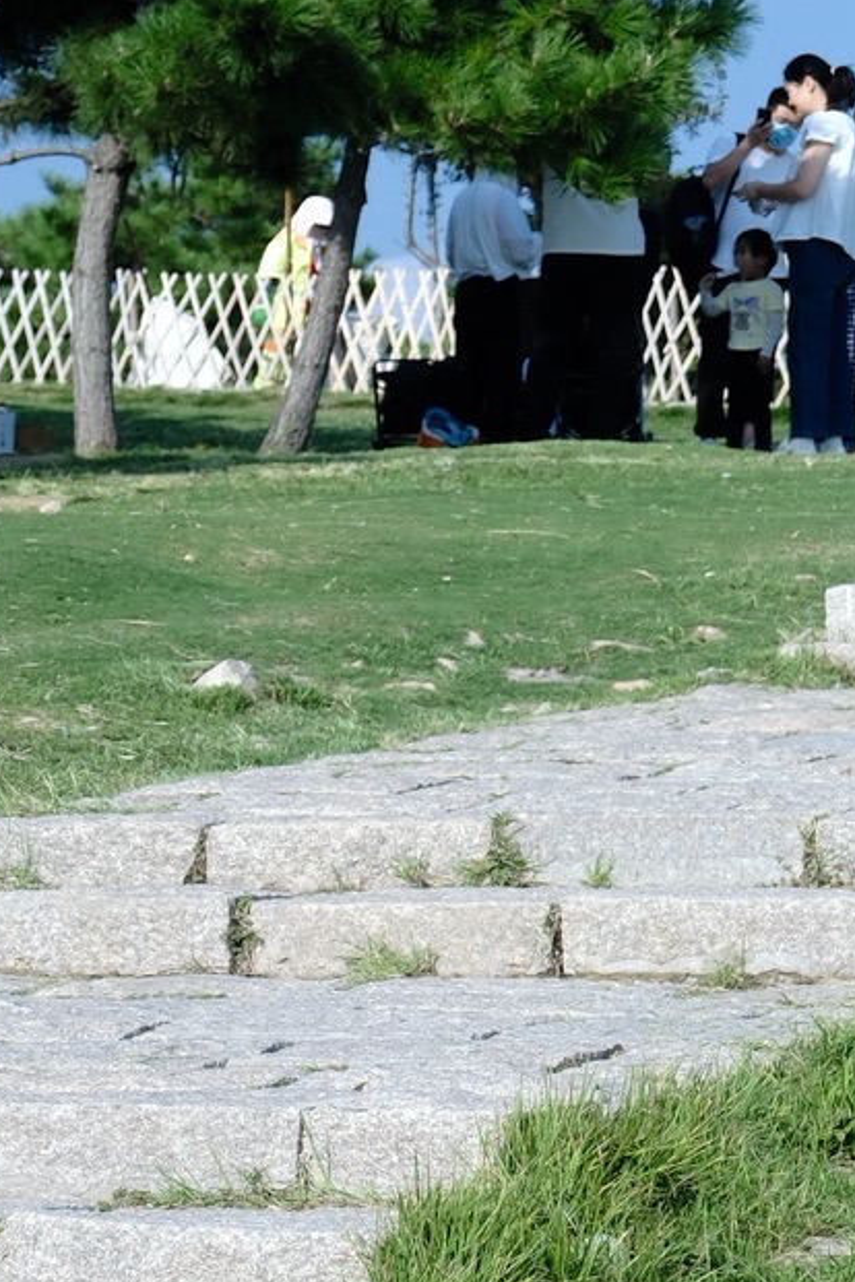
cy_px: -413
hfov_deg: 7.1
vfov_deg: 10.6
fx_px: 6768
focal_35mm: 190
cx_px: 1249
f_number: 5.6
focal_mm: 39
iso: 160
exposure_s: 1/450
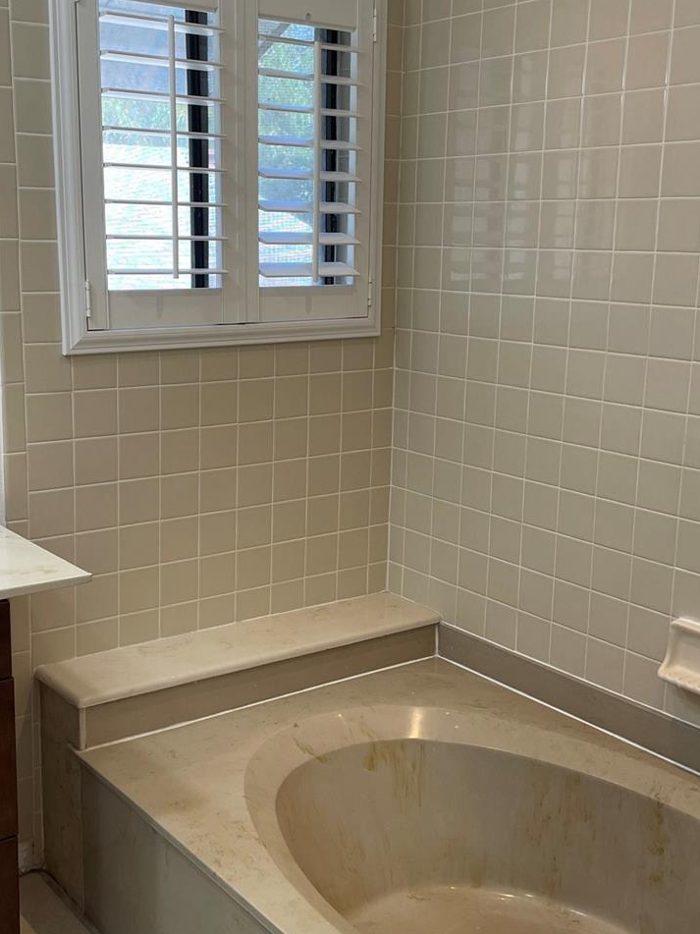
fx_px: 1133
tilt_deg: -10.7
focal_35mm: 42
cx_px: 313
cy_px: 454
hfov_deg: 34.3
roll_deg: -1.2
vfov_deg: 44.8
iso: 64
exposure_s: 1/120
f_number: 1.6
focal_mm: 4.2
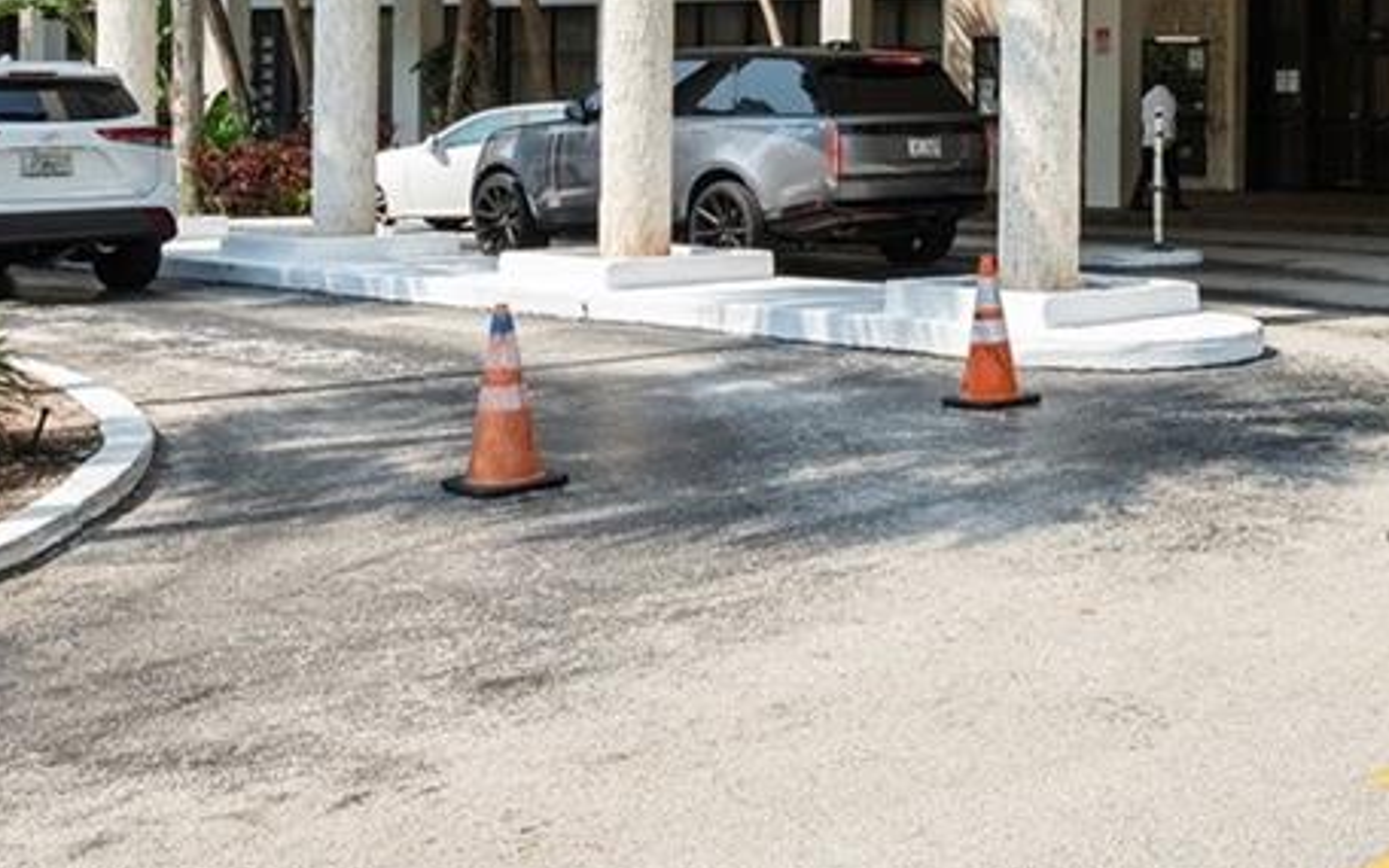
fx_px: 1893
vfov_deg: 24.8
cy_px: 23
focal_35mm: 50
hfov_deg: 35.6
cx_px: 1447
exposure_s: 1/250
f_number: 8
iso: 200
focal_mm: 14
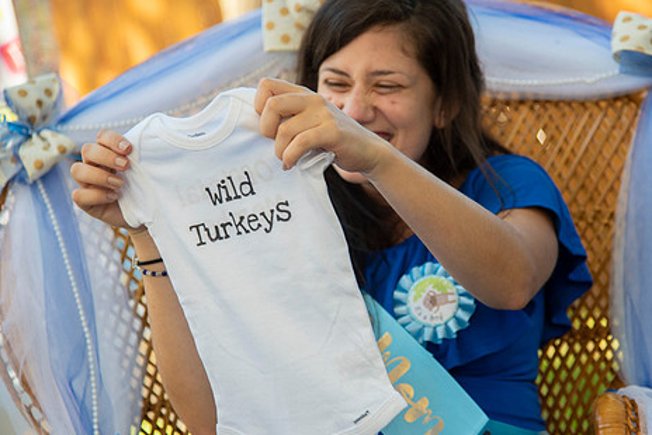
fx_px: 2265
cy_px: 235
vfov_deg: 11.0
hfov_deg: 16.4
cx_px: 370
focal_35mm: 125
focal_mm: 100
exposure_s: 1/125
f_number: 4
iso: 125
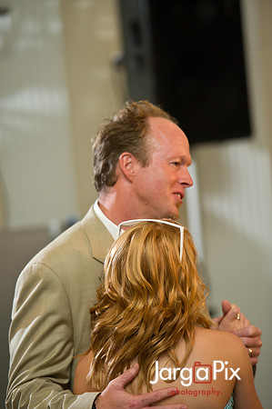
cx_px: 136
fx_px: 1988
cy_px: 204
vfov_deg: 11.8
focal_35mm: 175
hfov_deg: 7.8
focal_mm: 175
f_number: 3.2
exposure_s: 1/125
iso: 1600
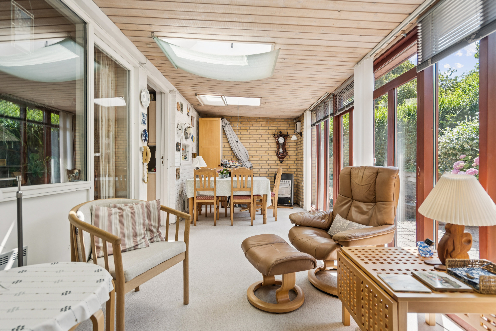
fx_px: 234
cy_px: 166
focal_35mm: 17
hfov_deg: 93.3
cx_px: 248
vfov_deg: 70.4
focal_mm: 17
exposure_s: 1/160
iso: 400
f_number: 4
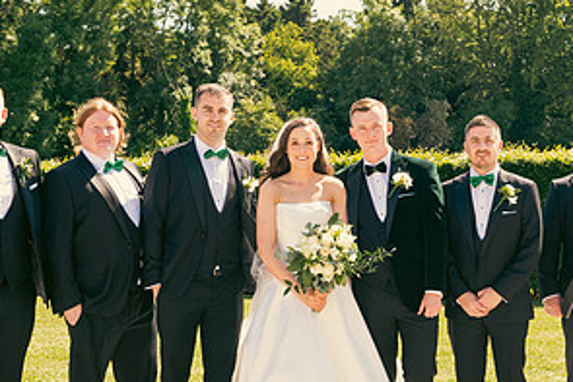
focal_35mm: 63
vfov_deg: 21.6
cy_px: 208
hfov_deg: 31.7
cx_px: 357
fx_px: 1003
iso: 125
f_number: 6.3
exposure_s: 1/200
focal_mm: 32
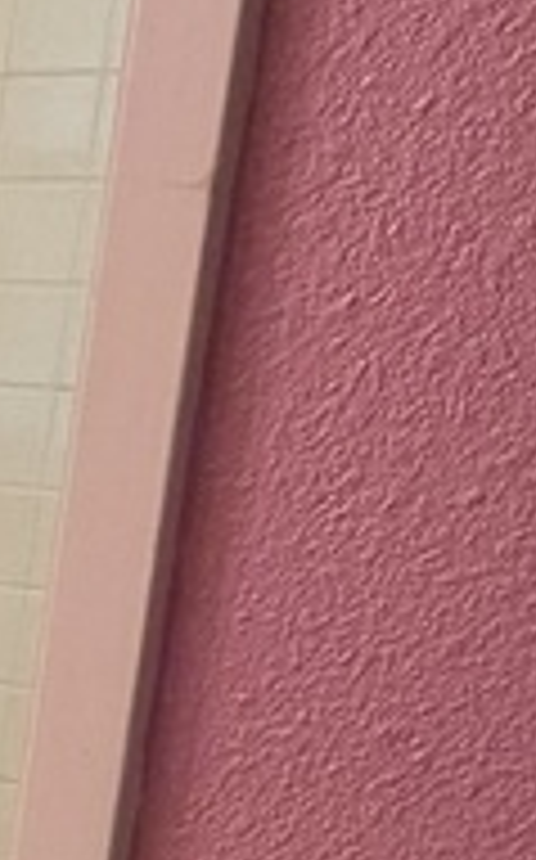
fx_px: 2624
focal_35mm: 112
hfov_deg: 8.9
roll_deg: -1.0
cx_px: -1189
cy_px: 1027
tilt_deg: -14.7
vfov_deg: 17.7
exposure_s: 1/60
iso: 200
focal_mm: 2.22
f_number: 2.2
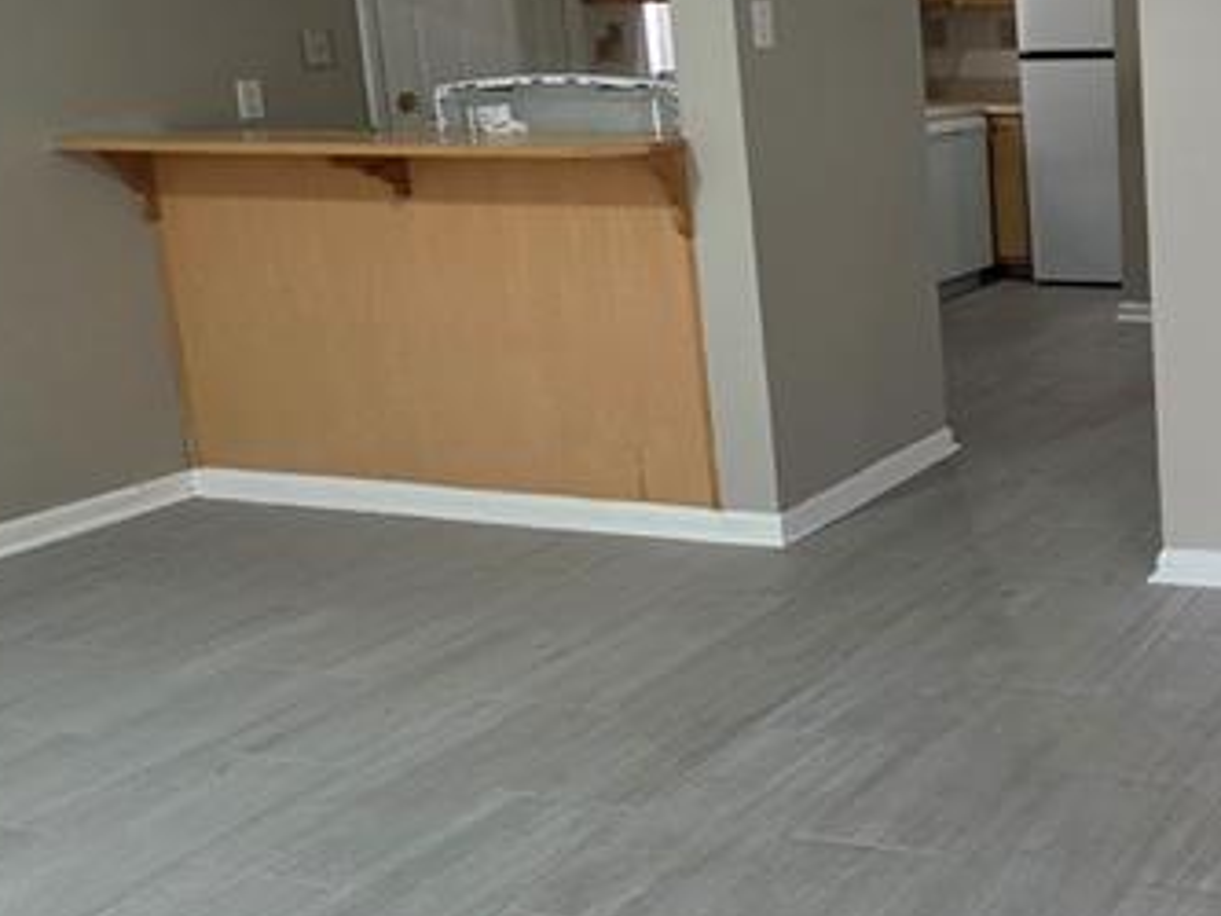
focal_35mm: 40
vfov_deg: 35.7
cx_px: 1353
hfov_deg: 38.4
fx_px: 1411
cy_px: 322
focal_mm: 2.2
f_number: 1.9
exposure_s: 1/60
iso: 160
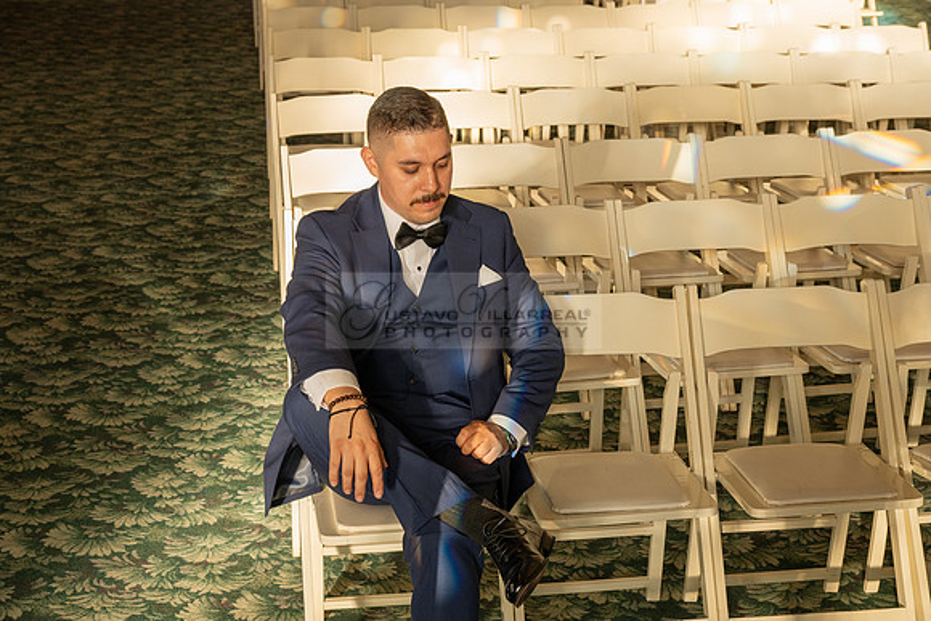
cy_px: 310
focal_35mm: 63
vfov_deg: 21.6
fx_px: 1630
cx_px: 466
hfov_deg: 31.9
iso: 1000
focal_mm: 63
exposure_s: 1/200
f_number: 8
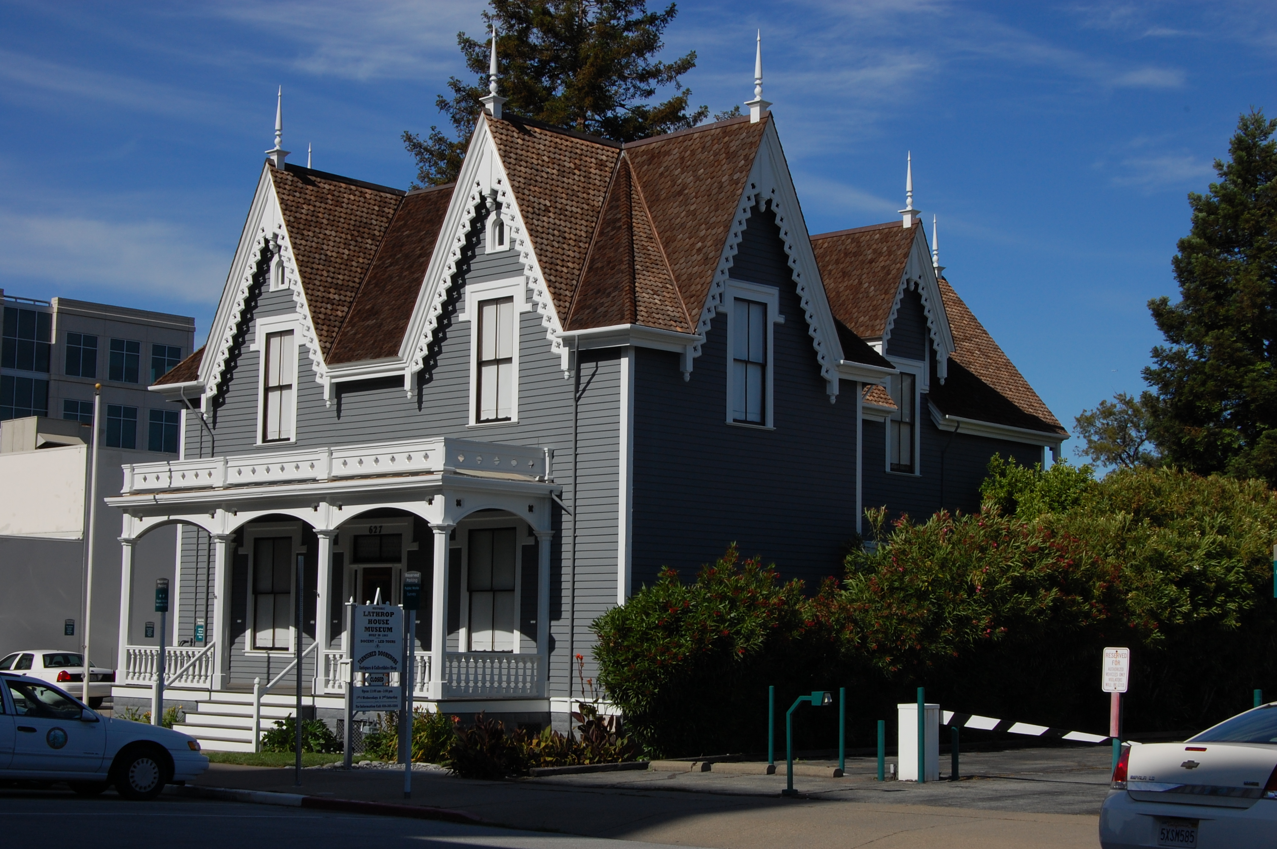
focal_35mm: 57
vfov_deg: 23.7
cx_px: 638
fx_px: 2020
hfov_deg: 35.1
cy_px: 424
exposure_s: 1/200
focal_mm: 38
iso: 200
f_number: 16
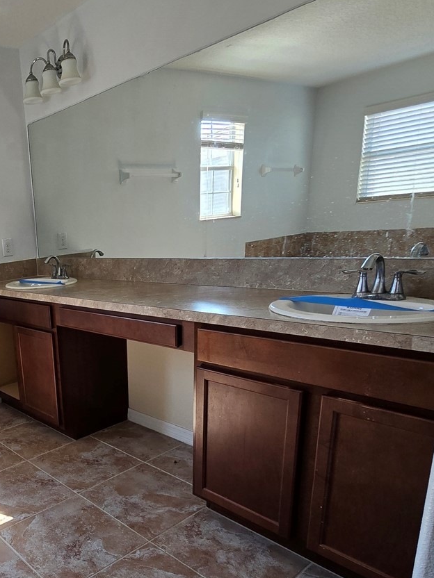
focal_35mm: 25
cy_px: 366
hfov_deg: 47.7
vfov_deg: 68.2
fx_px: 418
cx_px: 23
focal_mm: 2.2
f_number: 2.2
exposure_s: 1/60
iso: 50
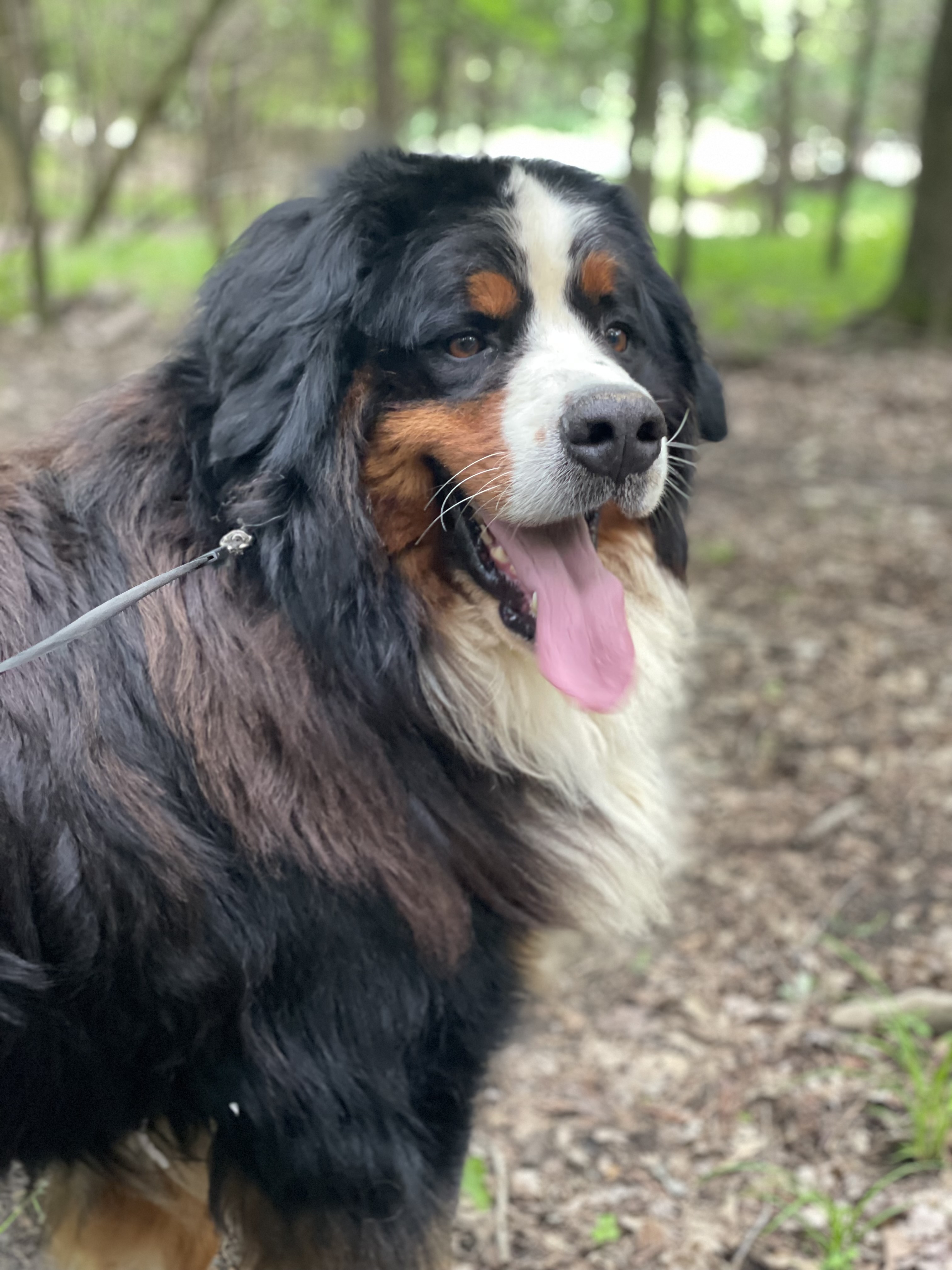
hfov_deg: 28.0
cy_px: 635
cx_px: 476
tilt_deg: -17.1
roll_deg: -2.0
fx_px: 1907
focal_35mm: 52
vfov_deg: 36.8
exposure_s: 1/40
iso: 250
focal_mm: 6
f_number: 2
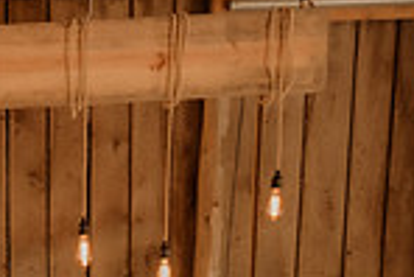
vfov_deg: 12.1
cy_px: 530
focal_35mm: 102
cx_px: -185
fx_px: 1174
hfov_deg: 18.1
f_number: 2.8
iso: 1250
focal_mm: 24
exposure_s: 1/250
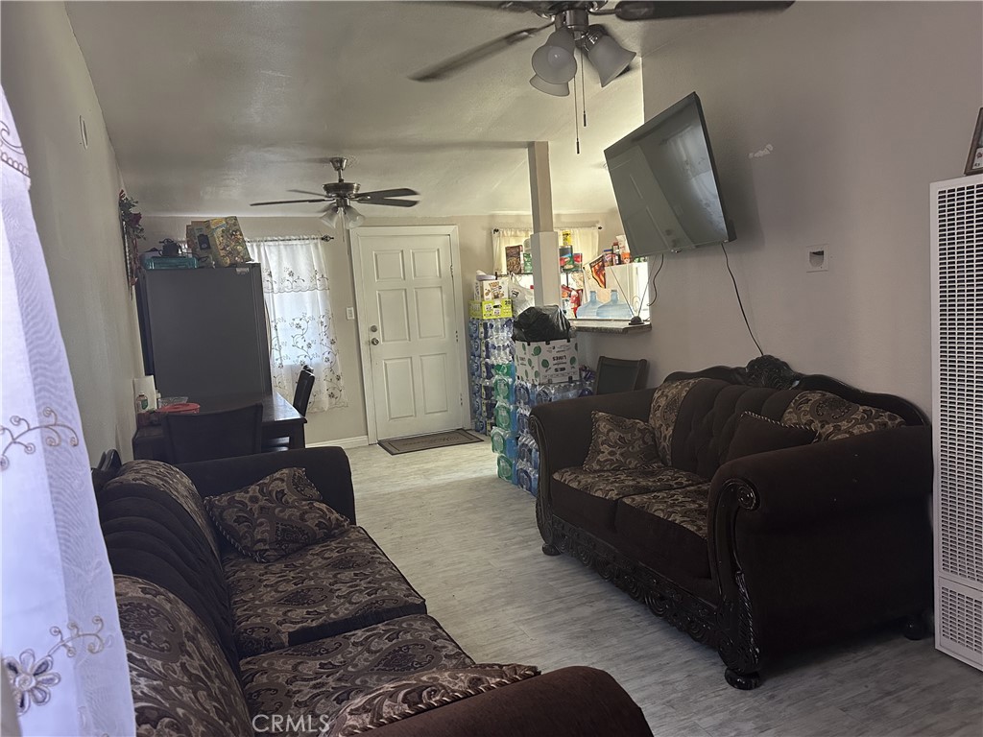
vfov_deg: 56.8
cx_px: 492
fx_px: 682
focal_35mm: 24
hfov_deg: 71.6
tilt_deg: -5.4
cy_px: 368
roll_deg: +2.9
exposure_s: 1/60
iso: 500
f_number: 1.78
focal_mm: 6.86
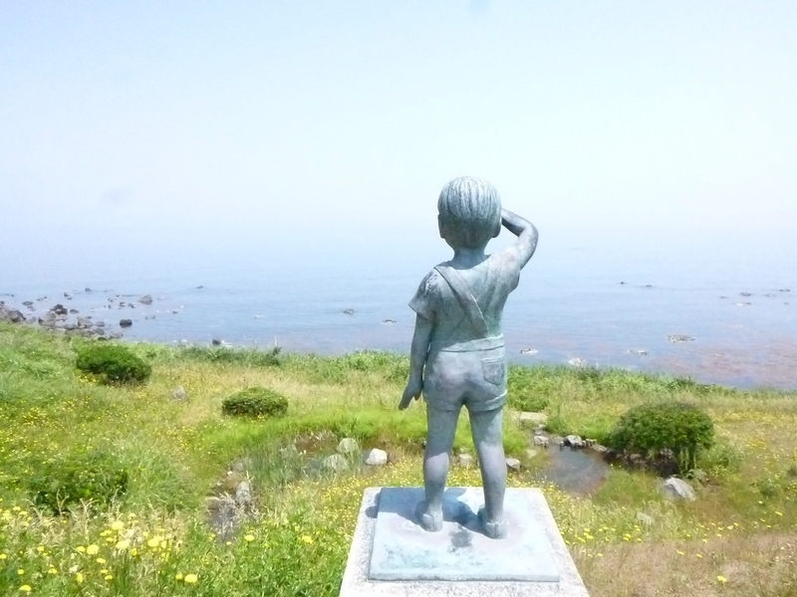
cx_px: 398
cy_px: 298
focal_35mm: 24
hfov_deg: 71.6
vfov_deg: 56.8
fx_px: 553
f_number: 6.3
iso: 1600
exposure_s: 1/2000
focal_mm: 4.3
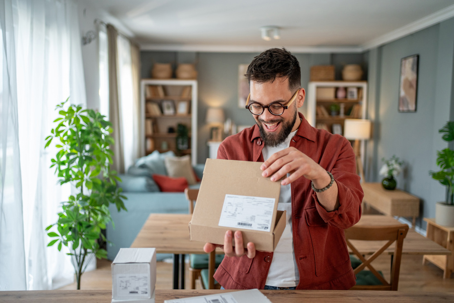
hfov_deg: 54.4
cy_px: 152
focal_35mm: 35
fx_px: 441
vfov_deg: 37.9
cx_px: 227
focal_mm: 35
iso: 1000
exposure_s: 1/1000
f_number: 1.8
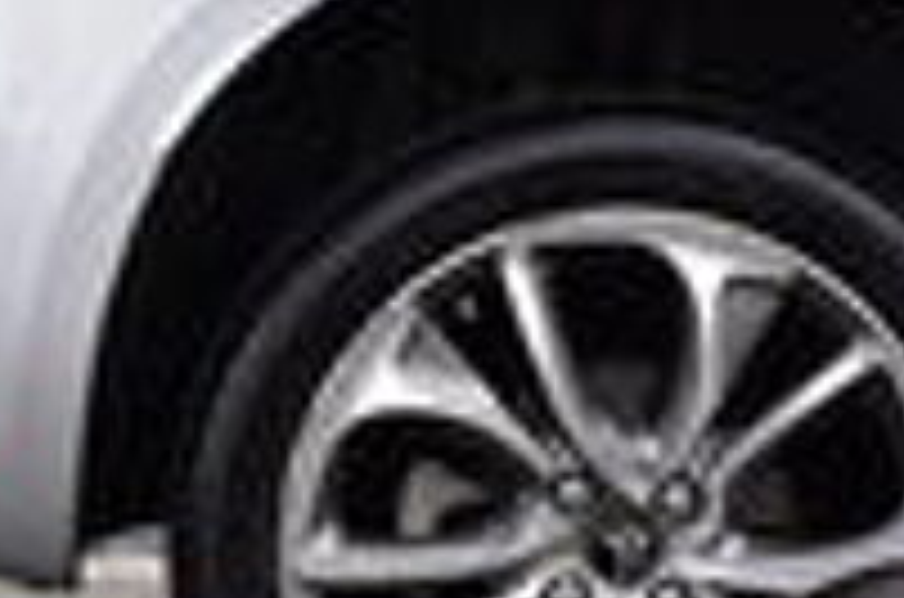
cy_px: 519
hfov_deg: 5.8
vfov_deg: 3.8
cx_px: 625
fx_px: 8994
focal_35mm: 359
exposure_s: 1/200
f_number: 10
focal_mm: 100
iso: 400
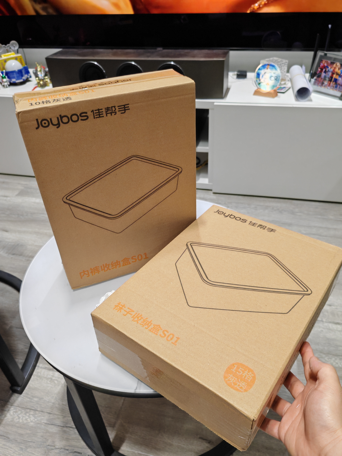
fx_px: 356
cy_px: 228
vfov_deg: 65.3
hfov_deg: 51.4
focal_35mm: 27
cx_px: 171
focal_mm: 5.52
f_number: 1.95
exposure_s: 1/50
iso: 320
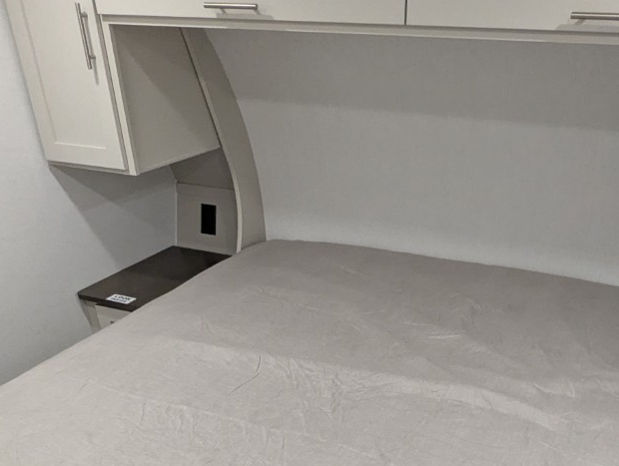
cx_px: 357
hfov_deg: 51.1
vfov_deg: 35.0
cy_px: 493
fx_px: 645
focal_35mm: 36
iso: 546
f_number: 2.2
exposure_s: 1/93.1
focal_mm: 2.35
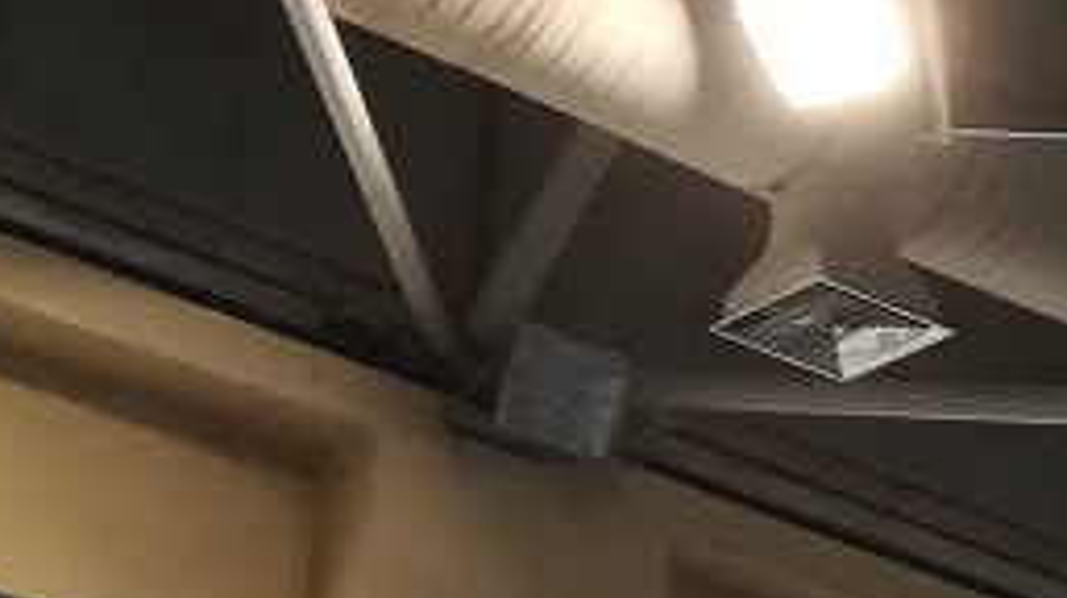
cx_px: 1580
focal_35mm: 175
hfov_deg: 11.8
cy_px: 1100
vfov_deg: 6.7
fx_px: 4947
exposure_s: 1/33.3
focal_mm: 3.83
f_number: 2.2
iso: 80
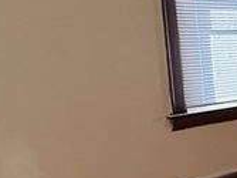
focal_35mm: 86
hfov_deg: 13.5
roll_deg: -1.5
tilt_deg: -8.5
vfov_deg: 17.1
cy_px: 118
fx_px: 588
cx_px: 619
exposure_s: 1/120
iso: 160
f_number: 2.2
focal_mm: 2.22
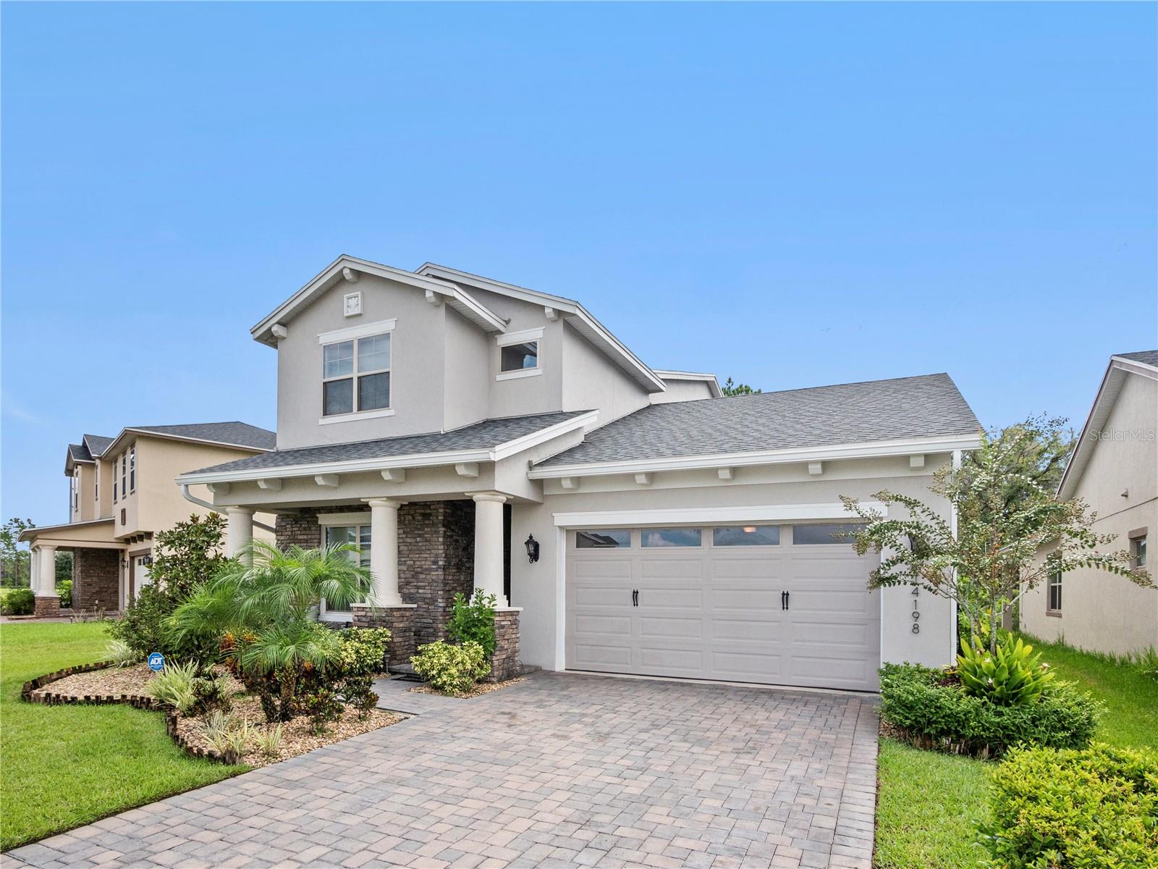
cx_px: 579
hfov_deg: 87.8
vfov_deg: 71.6
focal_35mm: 18
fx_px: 602
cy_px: 434
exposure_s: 1/1250
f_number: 11
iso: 200
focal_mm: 9
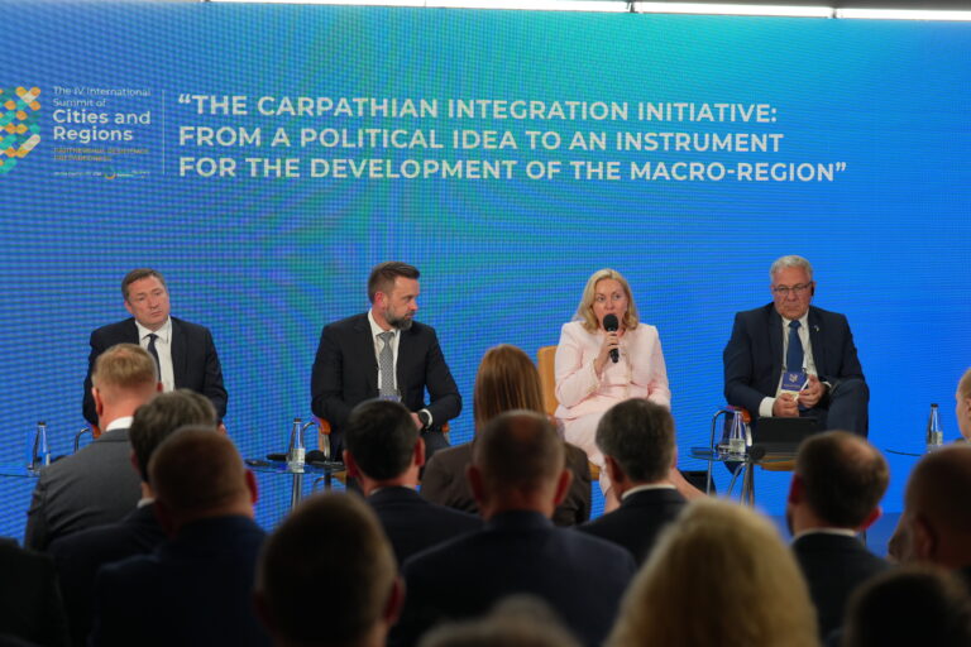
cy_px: 324
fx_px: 2104
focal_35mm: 78
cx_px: 486
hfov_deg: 26.0
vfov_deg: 17.5
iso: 800
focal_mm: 78
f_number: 3.5
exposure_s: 1/160
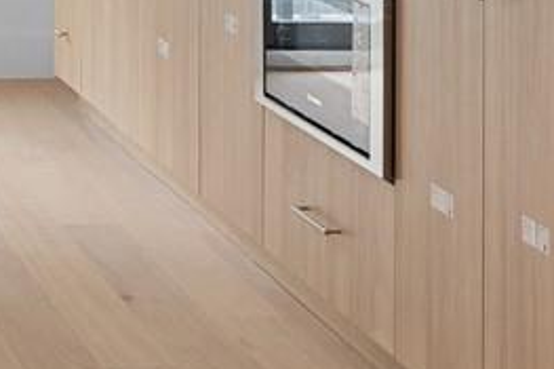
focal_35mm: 109
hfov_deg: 16.8
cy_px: -290
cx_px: -316
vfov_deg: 11.6
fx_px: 1676
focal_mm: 14
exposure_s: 2.5
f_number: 10
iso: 320
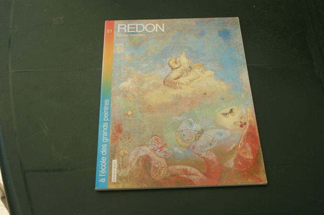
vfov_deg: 31.8
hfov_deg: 46.4
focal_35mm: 42
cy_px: 108
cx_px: 162
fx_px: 378
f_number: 8
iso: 100
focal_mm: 28
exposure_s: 1/100
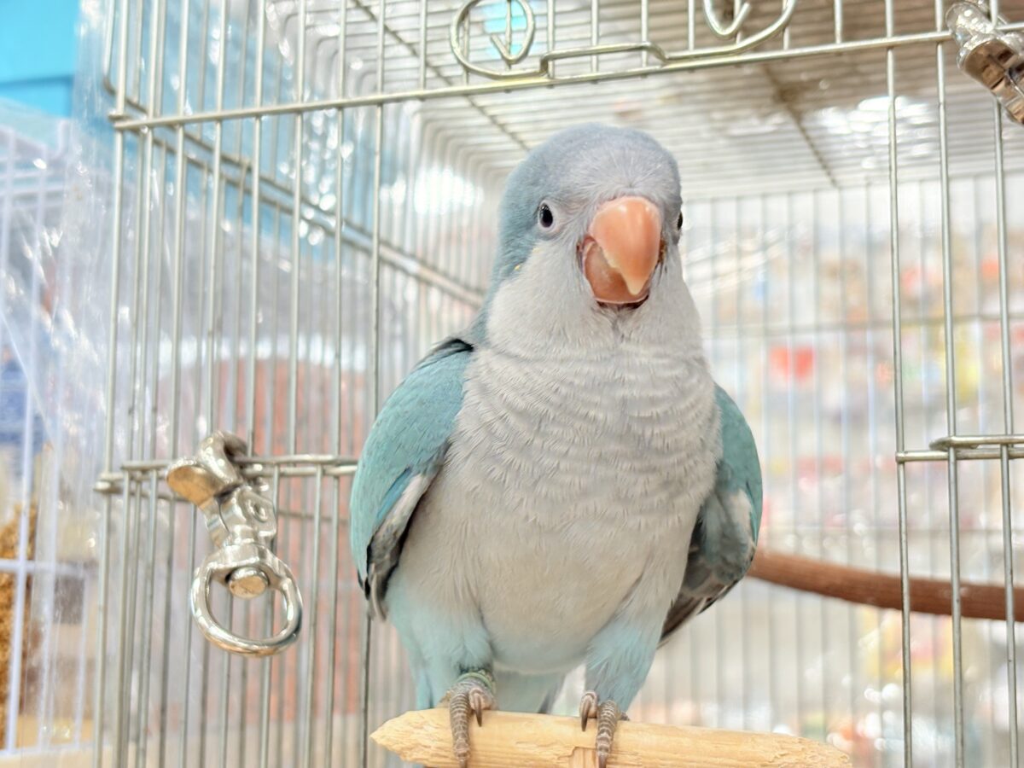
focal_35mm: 52
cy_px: 384
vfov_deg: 28.0
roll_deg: +0.7
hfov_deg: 36.8
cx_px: 512
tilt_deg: +8.5
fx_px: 1538
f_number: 1.6
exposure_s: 1/50
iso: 64
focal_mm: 5.96
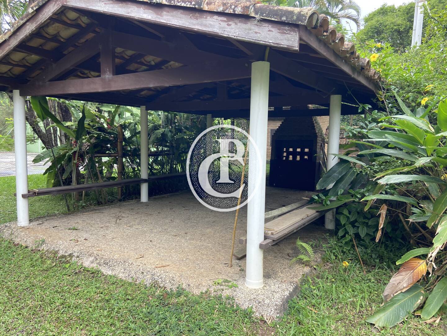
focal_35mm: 26
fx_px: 336
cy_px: 168
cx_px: 224
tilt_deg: -10.4
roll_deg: +1.7
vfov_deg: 53.1
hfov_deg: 67.3
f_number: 1.8
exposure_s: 1/207
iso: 32
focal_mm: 4.25
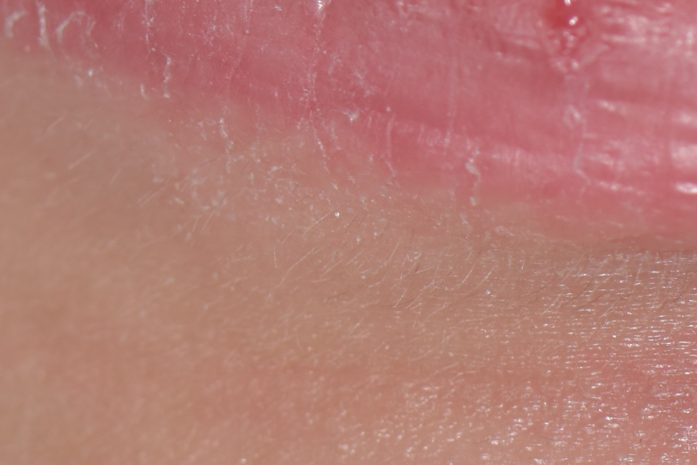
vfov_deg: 1.9
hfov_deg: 2.9
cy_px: -480
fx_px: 13983
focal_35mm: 722
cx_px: 906
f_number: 7.1
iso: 100
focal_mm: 105
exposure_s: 1/60.2
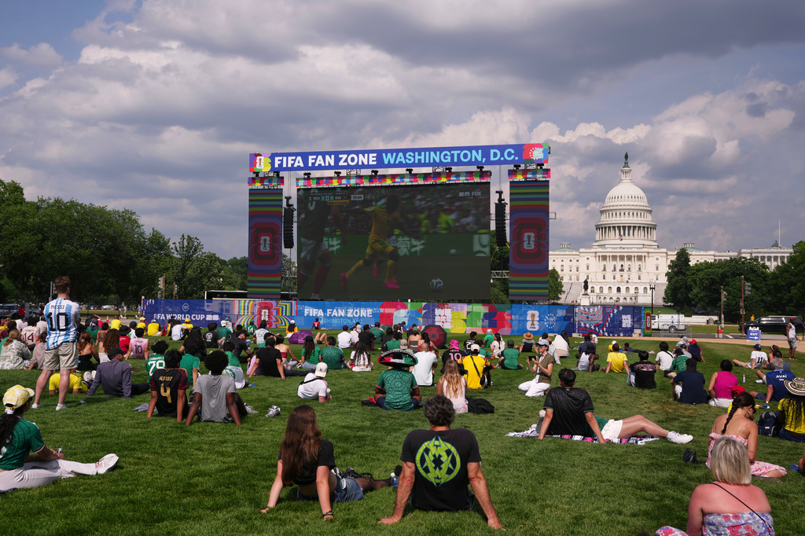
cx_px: 402
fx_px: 916
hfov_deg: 47.4
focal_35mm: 41
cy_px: 268
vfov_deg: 32.6
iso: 64
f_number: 5
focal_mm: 41
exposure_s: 1/800
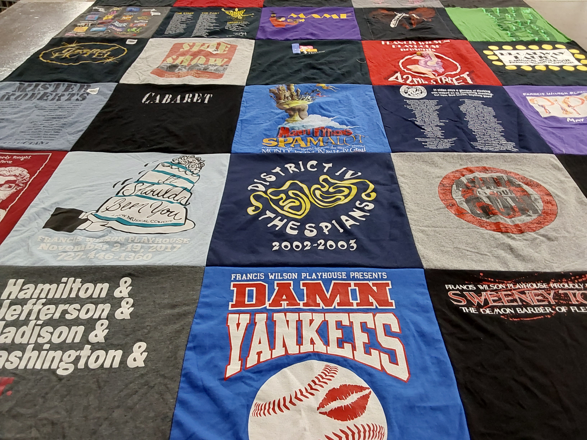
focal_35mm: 28
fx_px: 475
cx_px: 294
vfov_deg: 49.7
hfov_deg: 63.4
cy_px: 220
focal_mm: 2.91
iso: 160
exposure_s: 1/60
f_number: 1.9
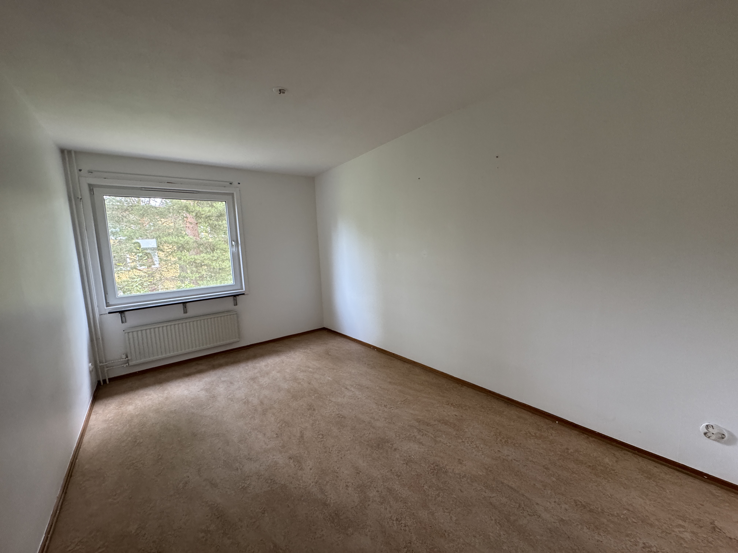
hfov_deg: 102.1
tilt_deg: -6.0
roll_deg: +3.2
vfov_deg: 85.7
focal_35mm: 14
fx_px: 298
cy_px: 276
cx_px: 369
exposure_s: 1/79
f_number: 2.2
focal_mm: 2.22
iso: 320
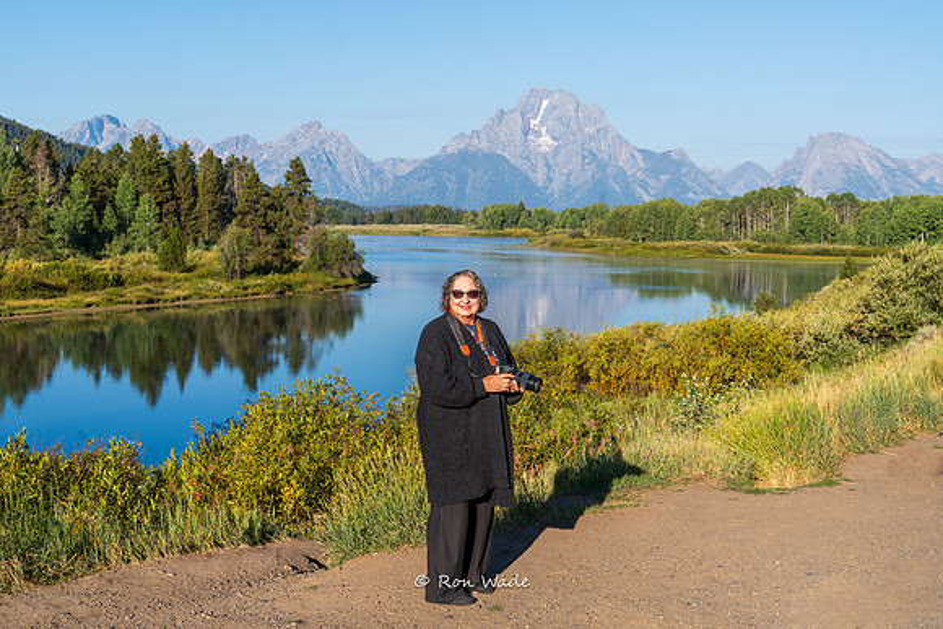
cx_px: 472
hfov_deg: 37.5
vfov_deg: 25.5
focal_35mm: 53
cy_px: 314
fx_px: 1389
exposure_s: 1/160
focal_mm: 53
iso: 100
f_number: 10
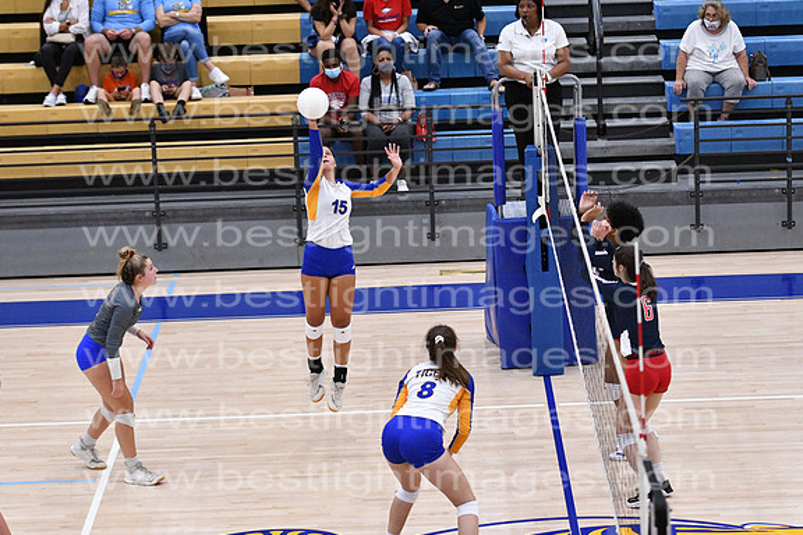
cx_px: 400
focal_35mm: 136
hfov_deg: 15.1
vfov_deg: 10.1
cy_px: 267
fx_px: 3033
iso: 6400
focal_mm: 90
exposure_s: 1/1000
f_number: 3.2
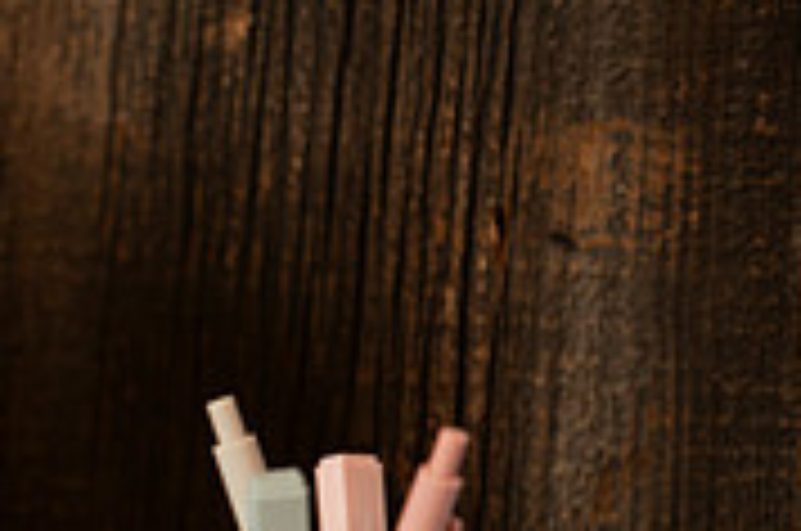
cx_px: -148
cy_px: 590
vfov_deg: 2.1
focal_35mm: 652
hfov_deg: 3.2
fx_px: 14481
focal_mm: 200
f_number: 2.8
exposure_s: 1/200
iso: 640
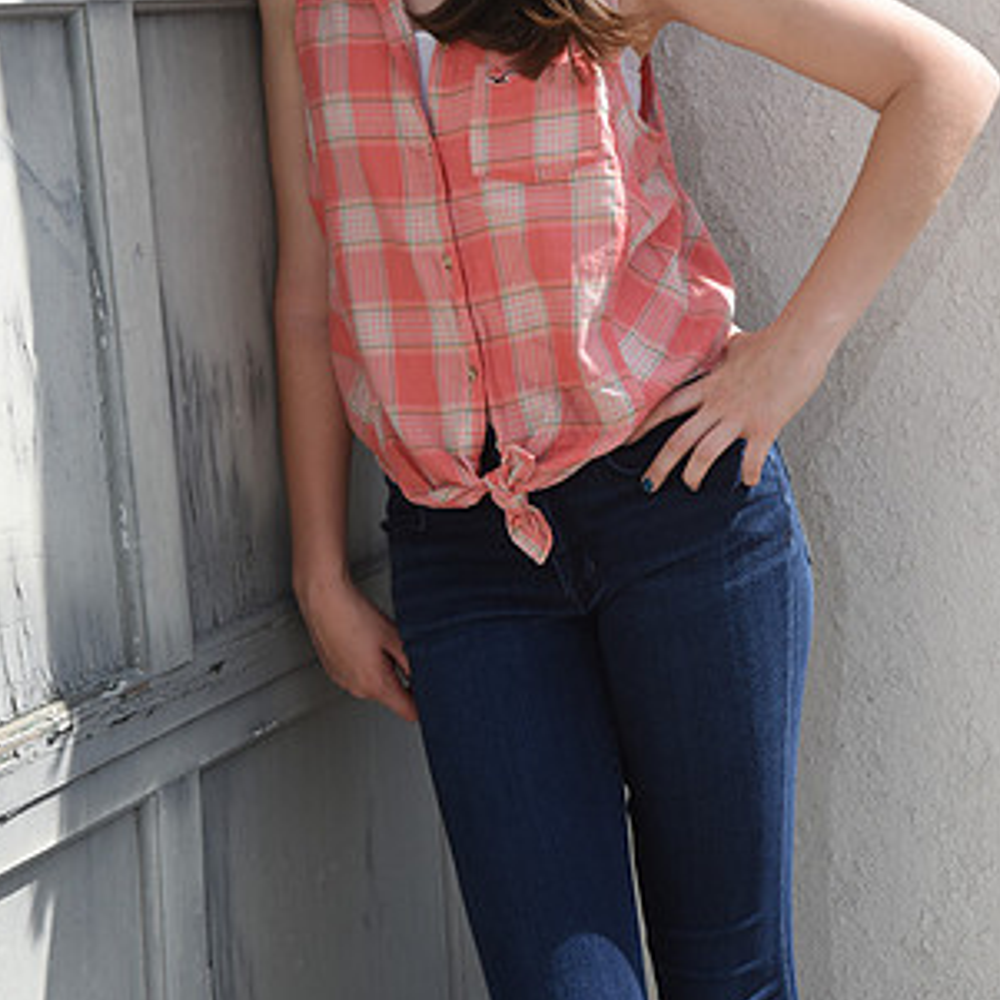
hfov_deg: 21.1
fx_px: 2680
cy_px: 302
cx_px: 463
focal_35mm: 82
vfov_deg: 21.0
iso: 400
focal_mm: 50
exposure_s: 1/250
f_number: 13
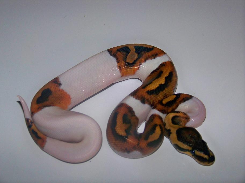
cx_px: 122
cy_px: 92
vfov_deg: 19.9
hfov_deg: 26.3
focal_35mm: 74
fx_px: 524
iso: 200
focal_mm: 14.6
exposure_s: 1/30
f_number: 3.2
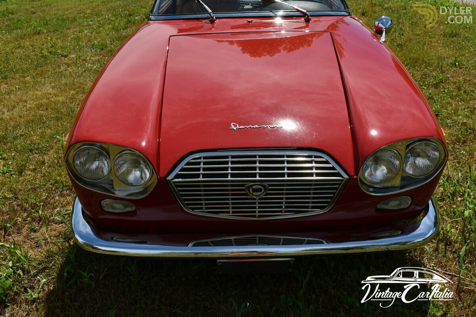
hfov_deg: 55.1
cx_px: 238
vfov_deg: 38.4
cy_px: 158
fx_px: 456
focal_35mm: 34
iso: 100
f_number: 10
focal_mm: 23
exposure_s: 1/400
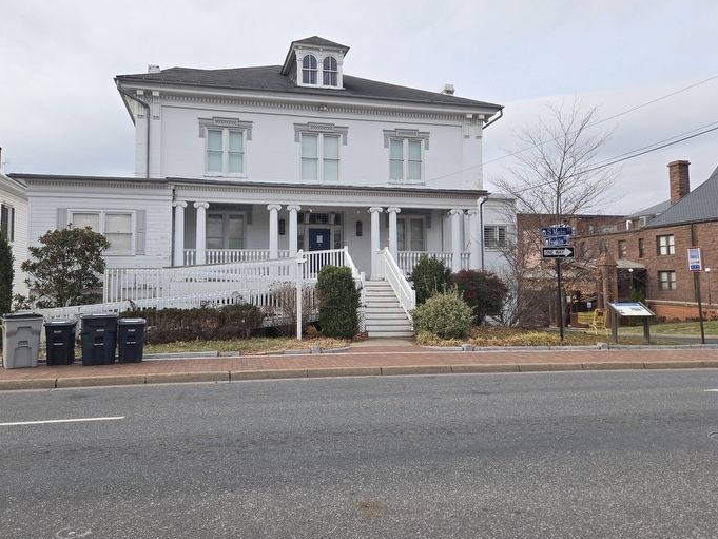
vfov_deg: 51.3
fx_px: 560
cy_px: 244
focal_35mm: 27
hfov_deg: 65.1
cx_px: 319
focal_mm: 5.4
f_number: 1.8
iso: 25
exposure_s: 1/981
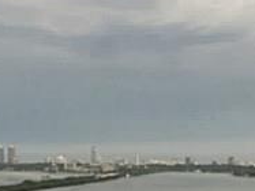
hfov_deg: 15.9
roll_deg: -1.0
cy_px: 158
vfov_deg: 11.9
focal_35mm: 124
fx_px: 913
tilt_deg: +0.3
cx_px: 90
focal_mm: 4.15
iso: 32
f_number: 2.2
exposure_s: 1/3968
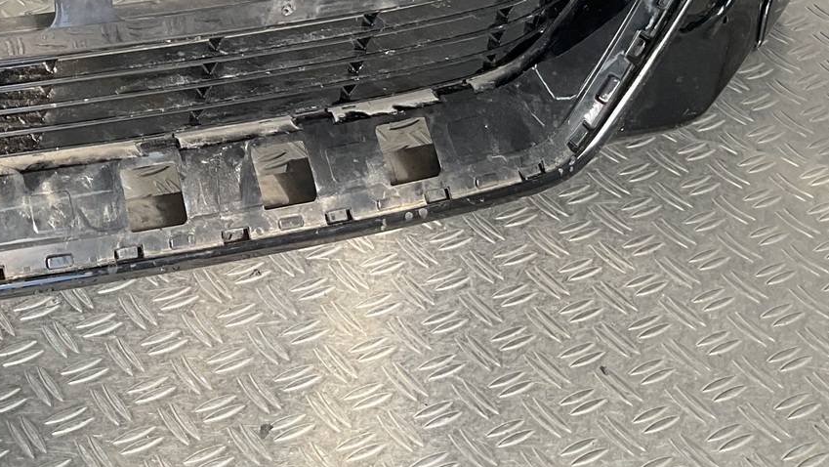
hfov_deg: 26.0
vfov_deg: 15.3
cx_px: -86
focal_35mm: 75
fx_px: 1649
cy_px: -160
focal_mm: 3
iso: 16
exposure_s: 1/178
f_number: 1.8
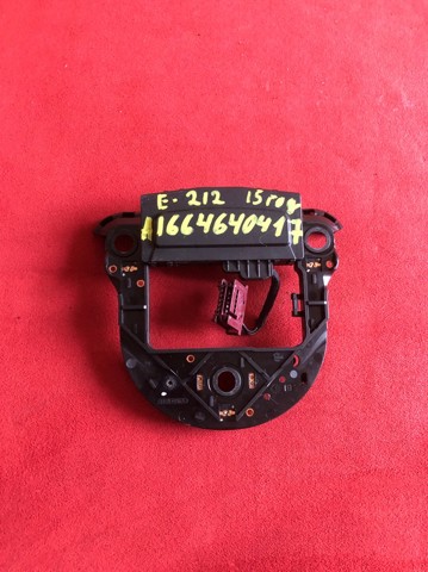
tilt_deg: -74.2
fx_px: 462
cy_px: 286
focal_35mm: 28
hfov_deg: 49.7
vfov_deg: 63.5
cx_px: 214
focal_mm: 4
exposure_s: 1/15
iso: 100
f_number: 1.8
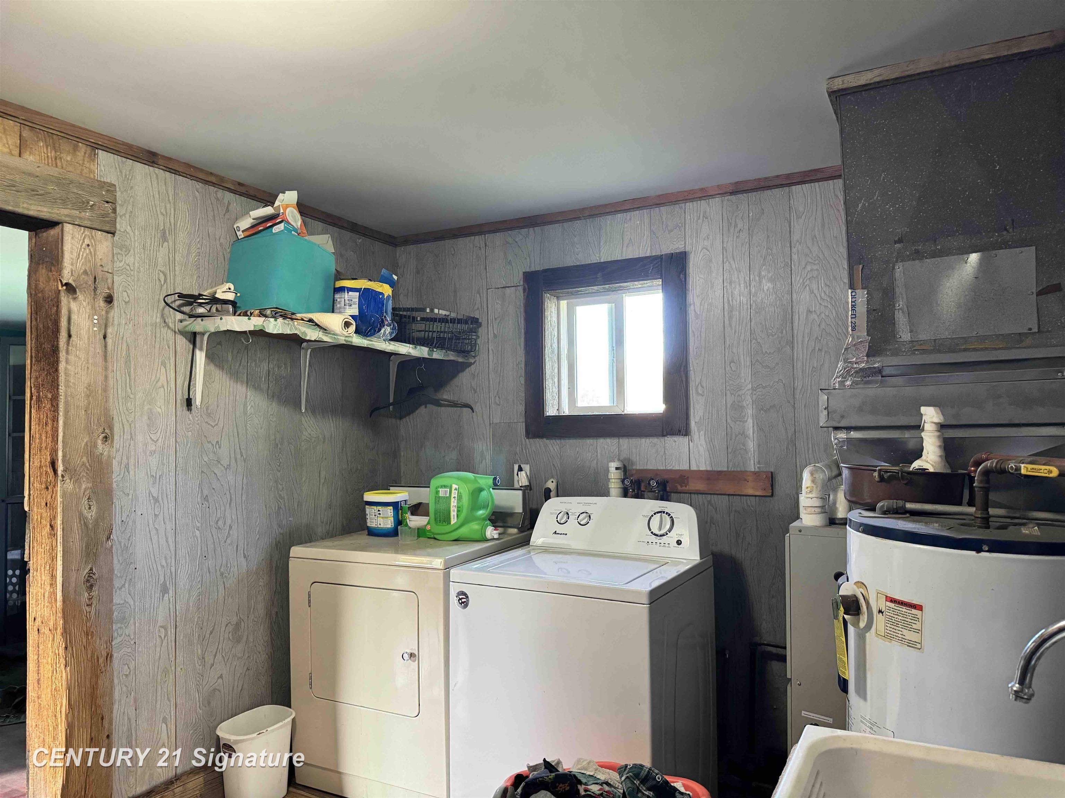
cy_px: 399
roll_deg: +0.7
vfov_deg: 56.8
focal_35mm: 24
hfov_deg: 71.6
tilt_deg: +1.5
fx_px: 738
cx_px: 532
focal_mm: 6.76
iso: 500
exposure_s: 1/60
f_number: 1.78
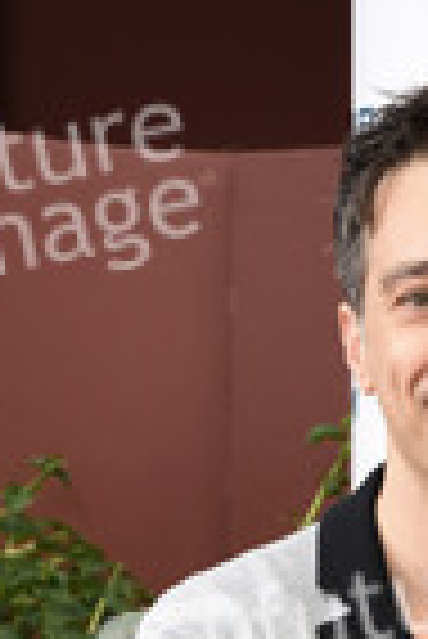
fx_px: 3896
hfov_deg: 6.3
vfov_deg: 9.2
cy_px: 886
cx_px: 460
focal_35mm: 219
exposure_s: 1/160
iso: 800
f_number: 6.3
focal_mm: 52
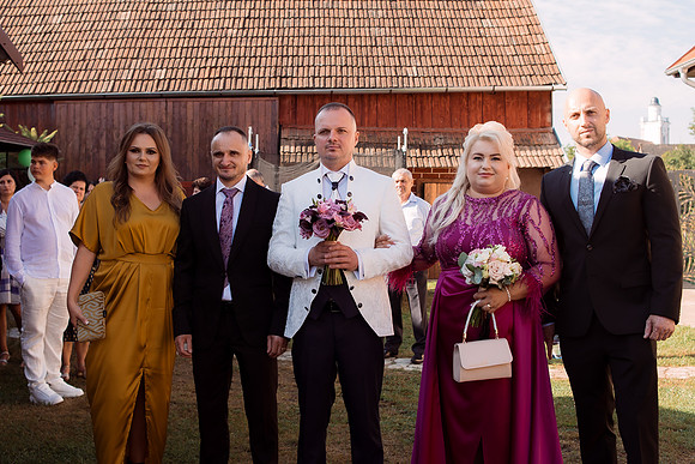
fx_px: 744
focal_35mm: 39
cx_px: 328
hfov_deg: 50.1
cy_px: 201
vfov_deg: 34.6
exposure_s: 1/250
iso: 100
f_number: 3.5
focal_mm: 23
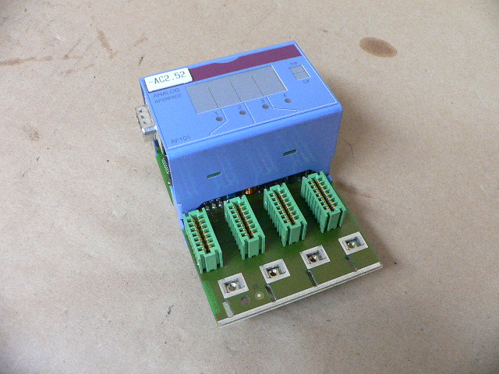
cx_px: 250
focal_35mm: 35
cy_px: 187
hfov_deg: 52.6
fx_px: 505
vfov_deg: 40.7
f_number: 2.8
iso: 200
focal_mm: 4.6
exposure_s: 1/13
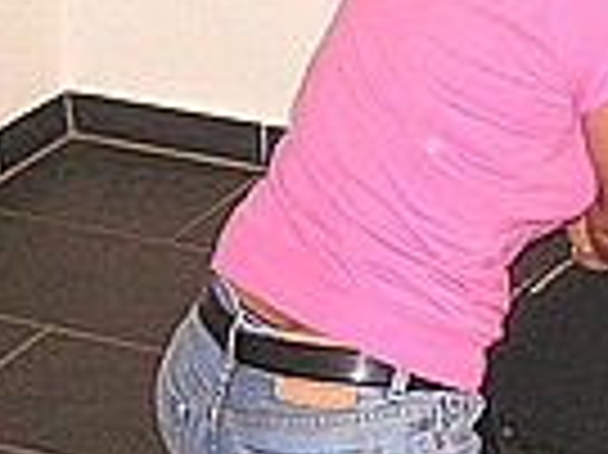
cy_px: 380
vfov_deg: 11.7
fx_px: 2211
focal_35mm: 126
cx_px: 671
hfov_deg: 15.2
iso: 160
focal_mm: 6.1
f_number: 2.8
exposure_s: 1/45
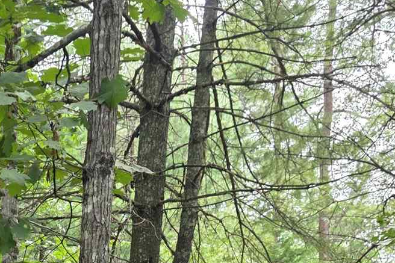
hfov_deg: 22.0
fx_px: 921
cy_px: 613
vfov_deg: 12.8
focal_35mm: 84
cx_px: -101
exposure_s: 1/180
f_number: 1.7
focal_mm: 6.3
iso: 64
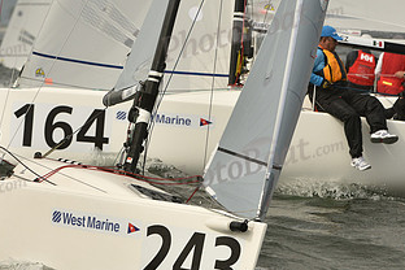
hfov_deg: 3.4
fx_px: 6896
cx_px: 95
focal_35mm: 613
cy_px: 115
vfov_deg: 2.2
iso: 320
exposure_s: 1/1250
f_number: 8
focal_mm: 330
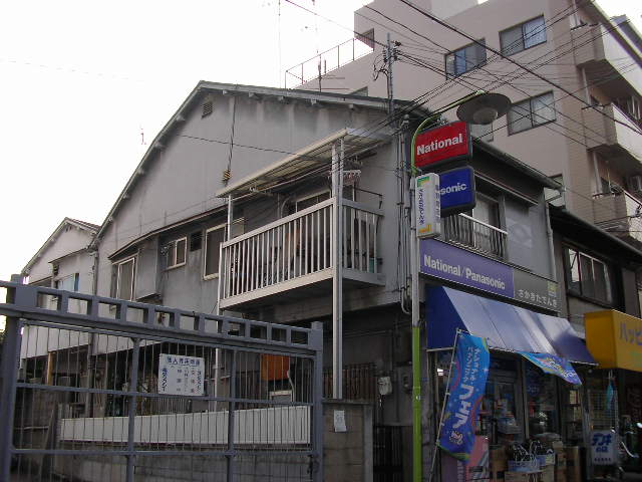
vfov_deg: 37.7
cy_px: 241
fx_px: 705
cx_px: 321
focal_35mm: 38
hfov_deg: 49.0
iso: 71
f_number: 4.1
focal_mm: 5.8
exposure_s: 1/349
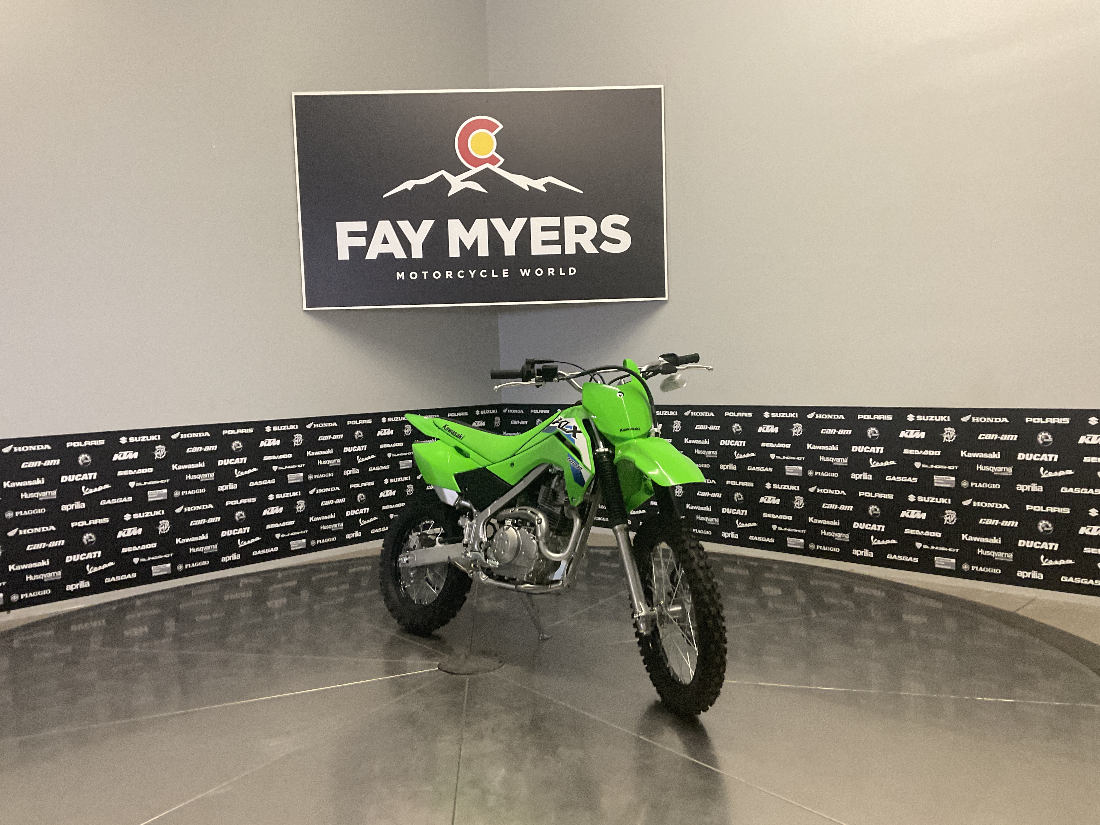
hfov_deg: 61.7
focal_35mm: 29
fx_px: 922
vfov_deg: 48.2
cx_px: 550
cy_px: 412
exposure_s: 1/60
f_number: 1.8
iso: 160
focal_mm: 3
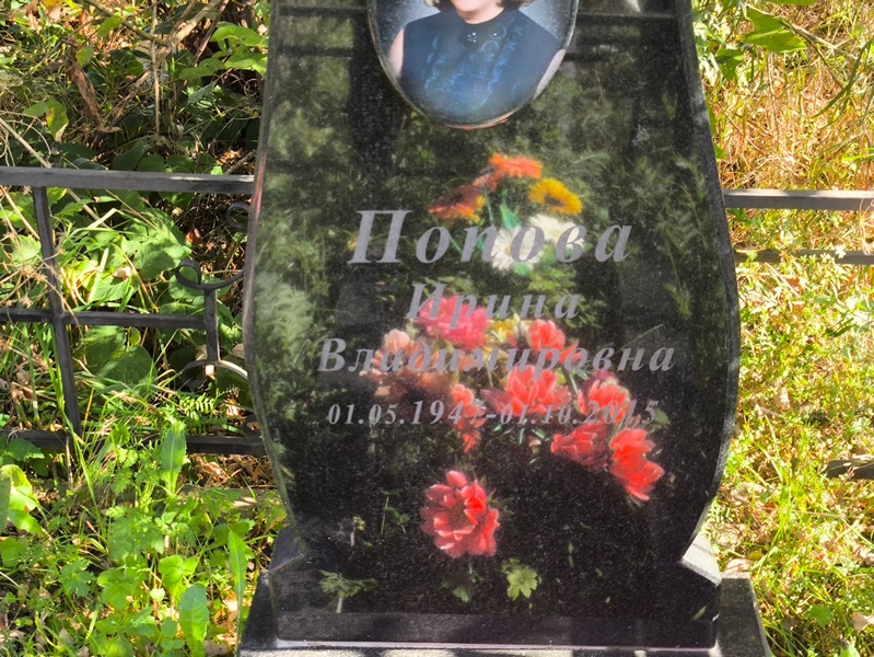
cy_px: 328
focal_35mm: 50
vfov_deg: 29.1
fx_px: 1263
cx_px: 437
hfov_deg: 38.2
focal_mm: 4.71
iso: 50
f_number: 1.7
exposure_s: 1/133
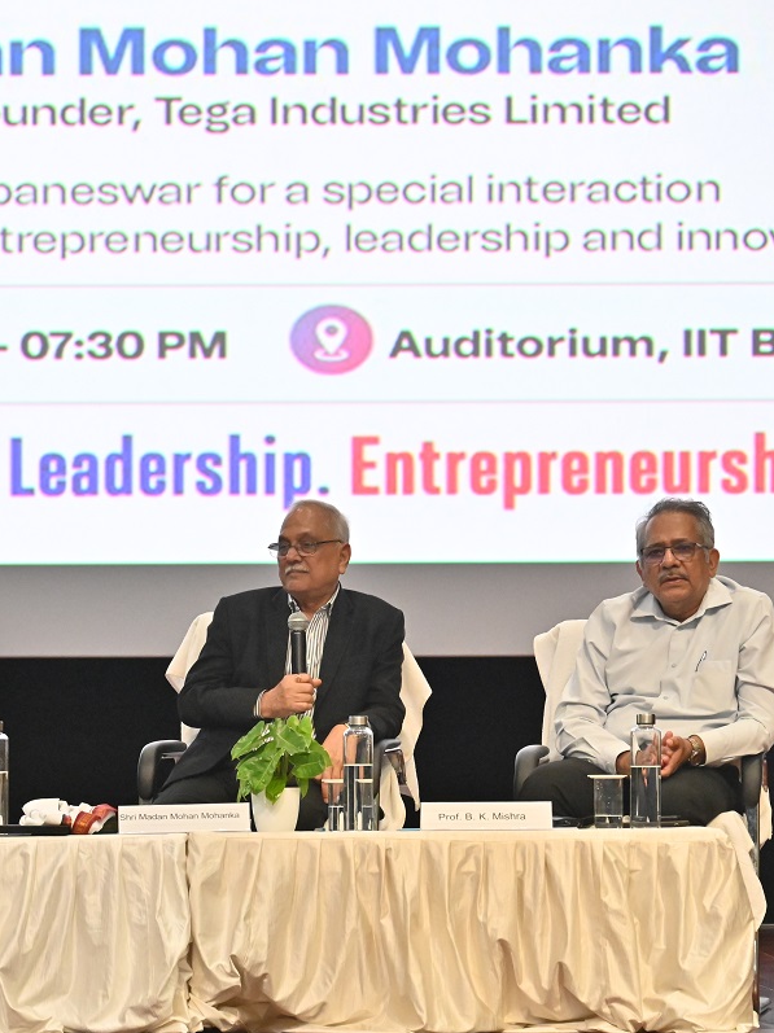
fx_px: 7131
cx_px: 237
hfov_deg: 6.2
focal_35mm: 239
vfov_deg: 8.3
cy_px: 517
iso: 3200
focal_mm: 110
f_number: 5
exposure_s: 1/100
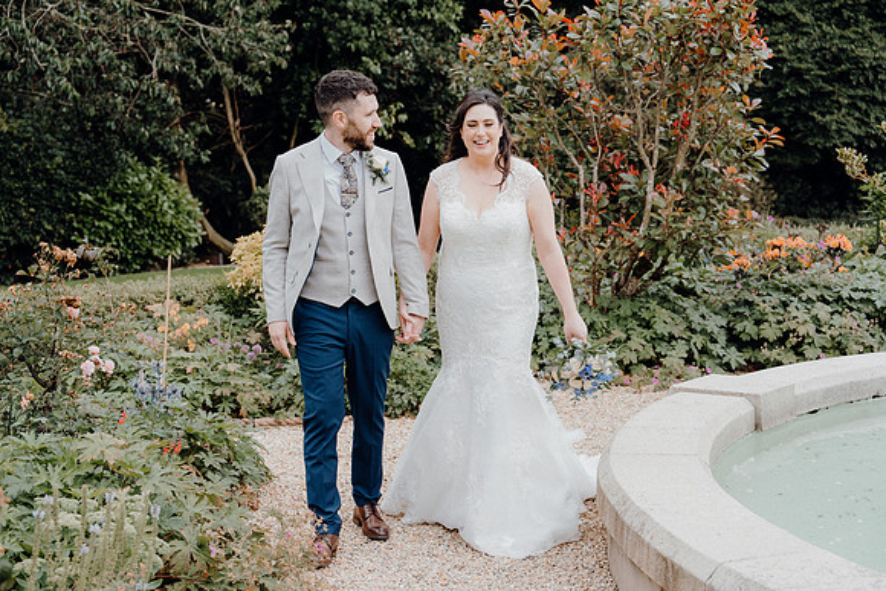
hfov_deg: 40.3
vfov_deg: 27.5
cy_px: 296
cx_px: 443
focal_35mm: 49
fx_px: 1206
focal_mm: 49
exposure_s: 1/200
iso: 125
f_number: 3.5
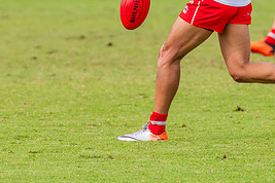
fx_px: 7142
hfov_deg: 2.2
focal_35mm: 935
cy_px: -29
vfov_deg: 1.5
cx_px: 237
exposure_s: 1/1600
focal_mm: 380
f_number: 6.3
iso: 800
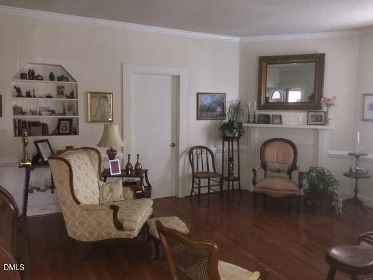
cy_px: 140
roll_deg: -1.0
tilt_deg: -5.9
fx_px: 312
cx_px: 186
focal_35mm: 29
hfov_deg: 61.7
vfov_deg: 48.2
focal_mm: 4.15
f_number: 2.2
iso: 125
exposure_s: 1/16
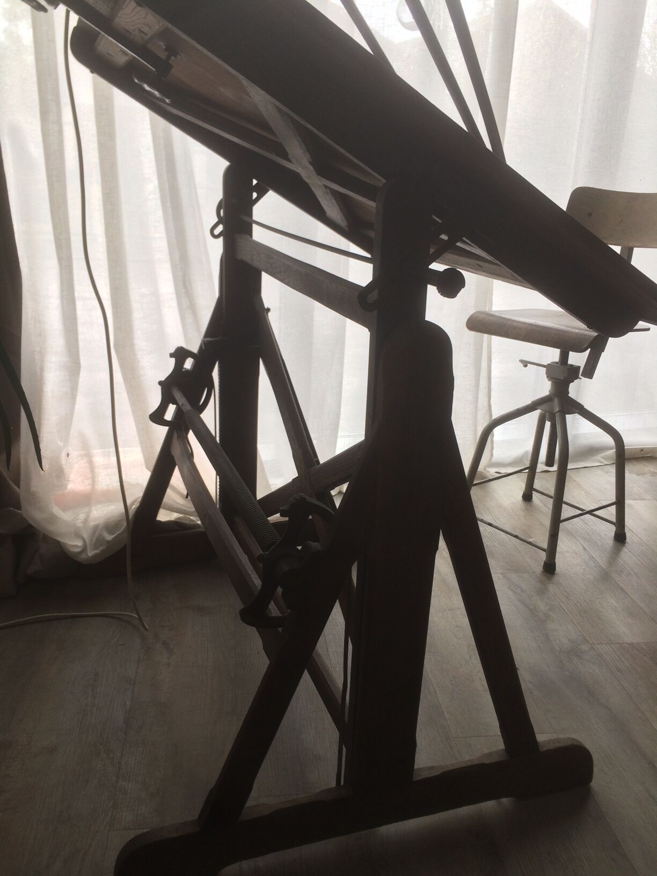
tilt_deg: -20.3
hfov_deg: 48.2
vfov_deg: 61.7
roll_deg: -2.5
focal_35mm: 29
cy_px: 438
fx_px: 734
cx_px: 328
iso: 40
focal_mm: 4.15
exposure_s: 1/50
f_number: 2.2
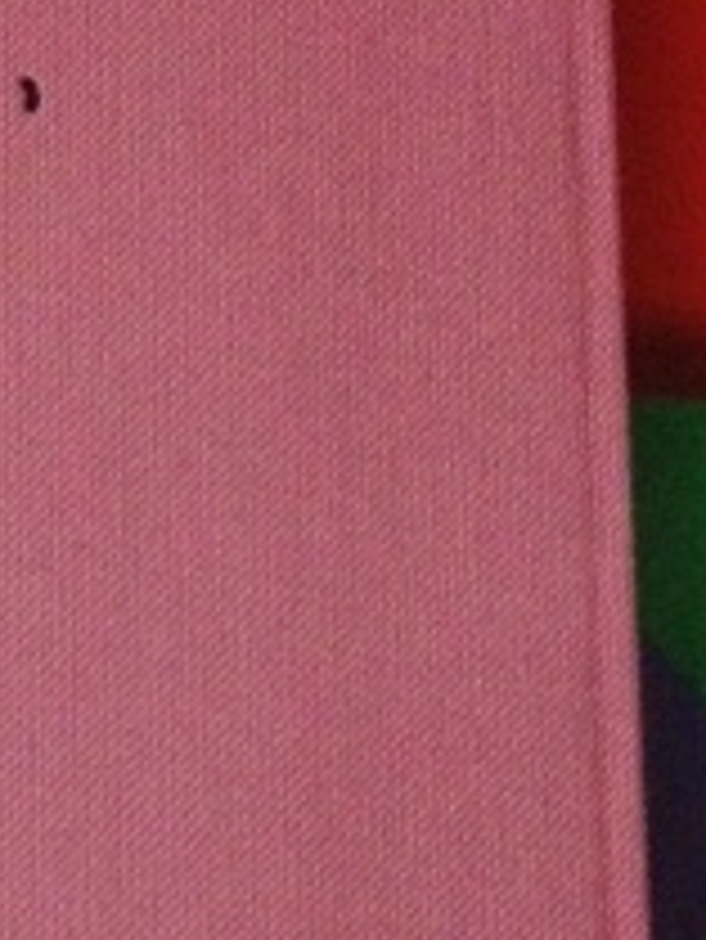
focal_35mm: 107
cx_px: -301
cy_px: 760
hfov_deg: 13.2
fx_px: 2907
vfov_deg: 18.2
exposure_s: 1/15
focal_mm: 4.28
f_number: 2.4
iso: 500
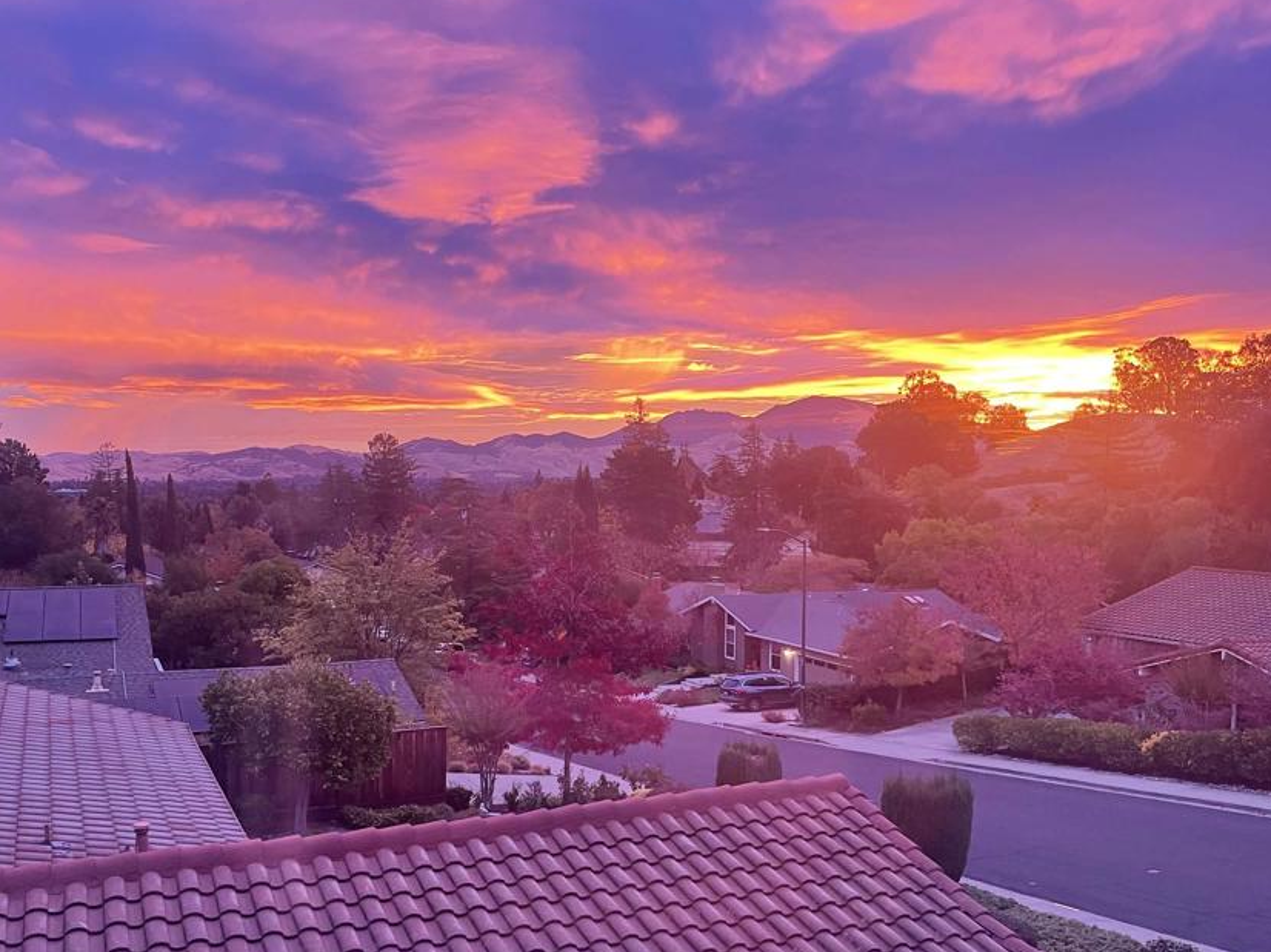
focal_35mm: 31
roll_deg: -0.8
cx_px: 540
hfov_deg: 58.1
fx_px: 1138
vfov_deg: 45.2
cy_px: 571
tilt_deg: -5.0
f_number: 1.6
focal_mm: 5.1
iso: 125
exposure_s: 1/93
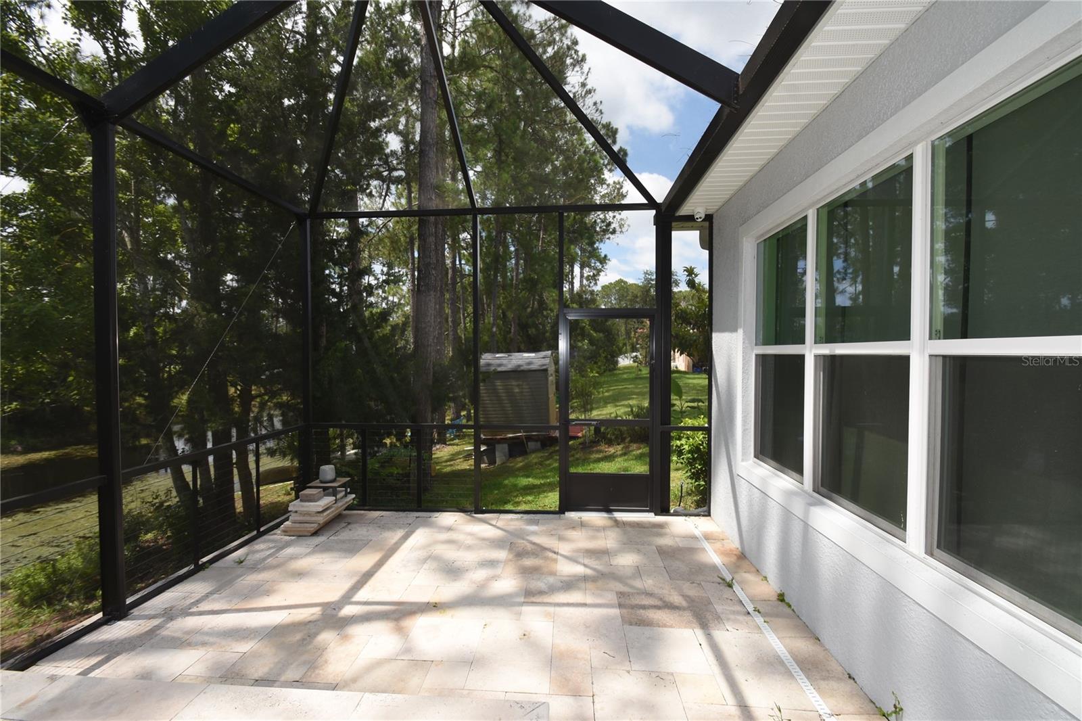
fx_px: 451
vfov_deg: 77.3
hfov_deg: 100.4
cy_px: 360
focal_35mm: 15
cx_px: 541
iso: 100
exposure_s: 1/160
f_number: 6.3
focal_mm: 10
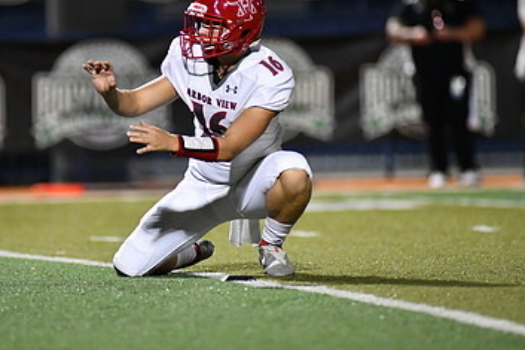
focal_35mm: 493
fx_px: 7186
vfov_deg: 2.8
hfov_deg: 4.2
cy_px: 138
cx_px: 201
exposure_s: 1/1000
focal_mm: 300
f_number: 2.8
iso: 3600
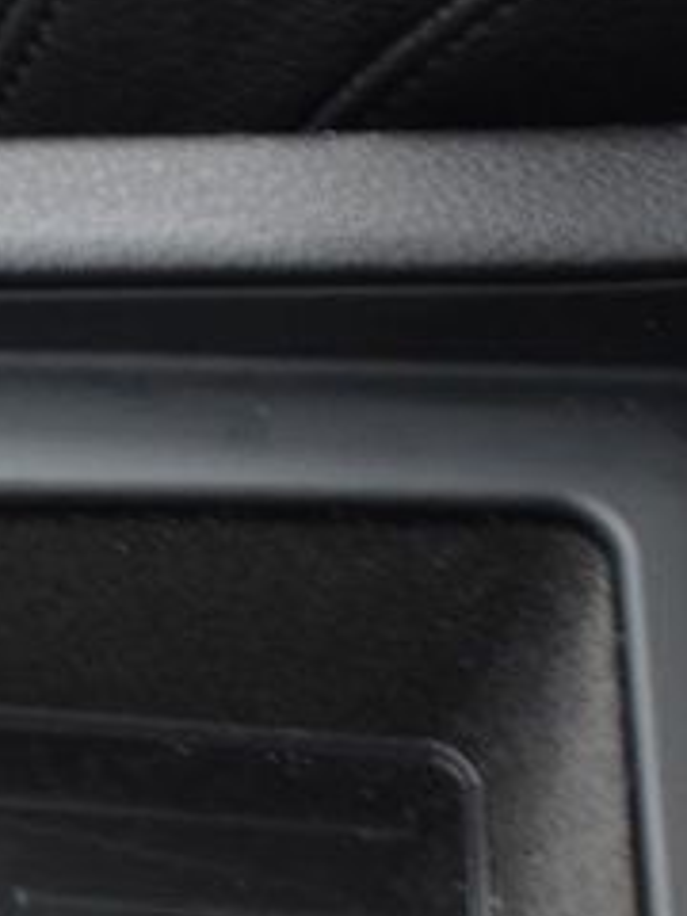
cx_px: -336
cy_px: 1271
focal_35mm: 166
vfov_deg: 11.5
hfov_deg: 8.7
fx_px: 4394
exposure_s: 1/2.5
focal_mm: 27
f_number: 4
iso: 1600
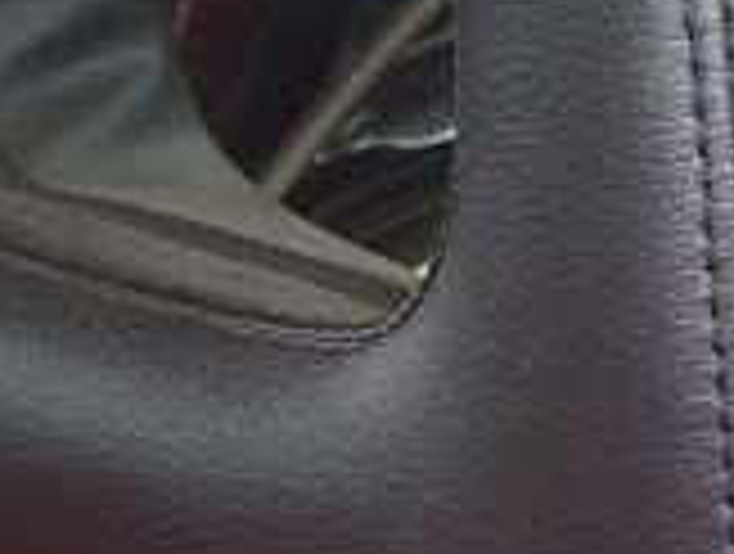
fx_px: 5058
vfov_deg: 6.2
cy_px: -104
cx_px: 784
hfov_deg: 8.2
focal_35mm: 238
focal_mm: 6.3
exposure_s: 1/60
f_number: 2.8
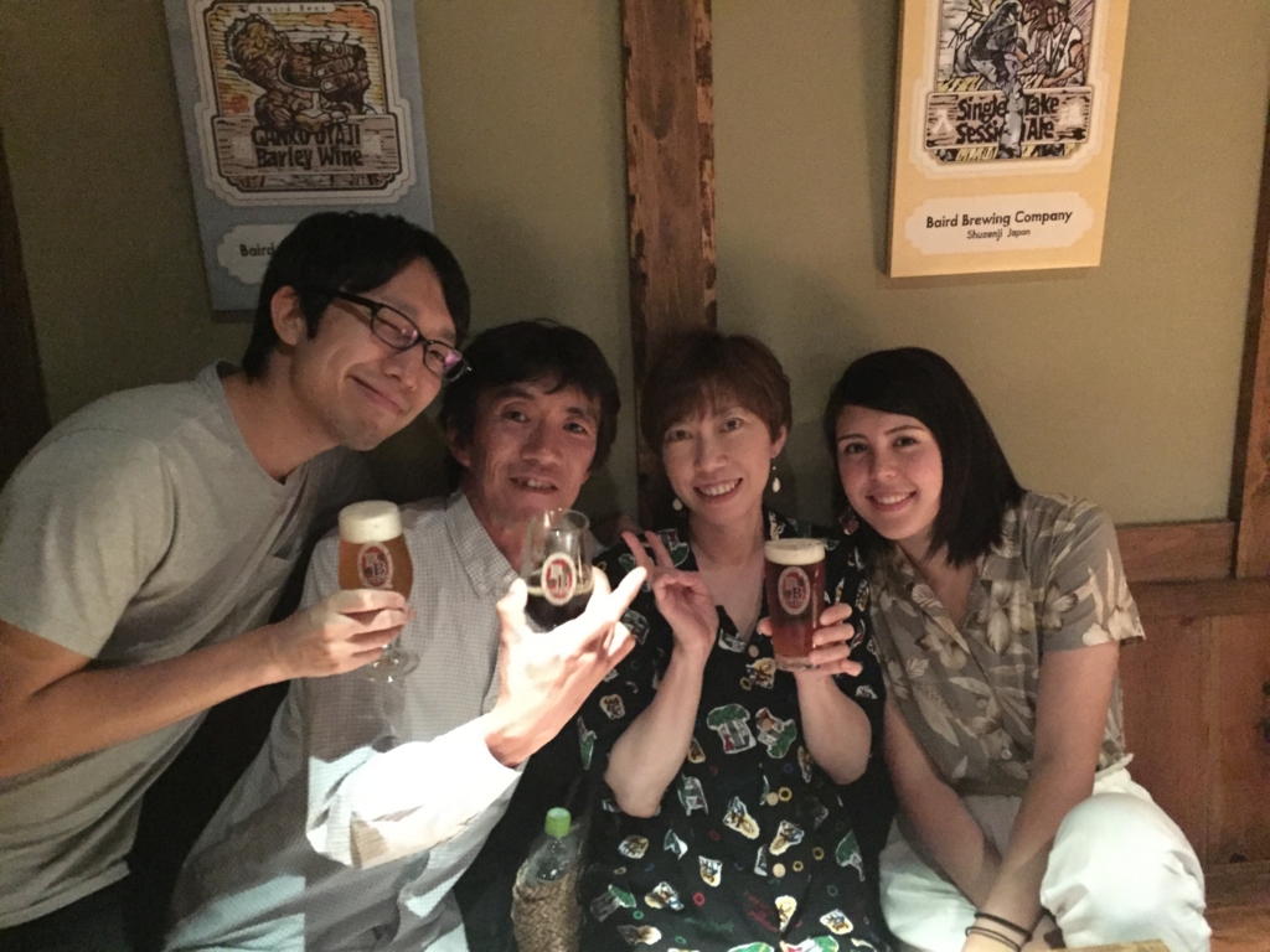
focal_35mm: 29
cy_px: 476
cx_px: 635
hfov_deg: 61.7
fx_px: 1064
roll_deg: +1.5
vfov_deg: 48.2
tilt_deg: -14.3
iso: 1600
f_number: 2.2
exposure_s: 1/17
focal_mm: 4.15
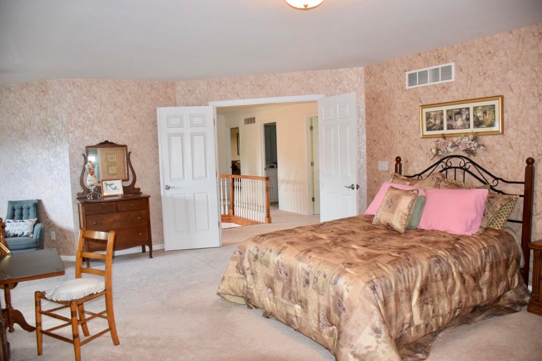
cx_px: 271
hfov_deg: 67.4
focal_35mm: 27
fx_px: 406
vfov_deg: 47.9
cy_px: 180
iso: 800
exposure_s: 1/60
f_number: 4
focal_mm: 18
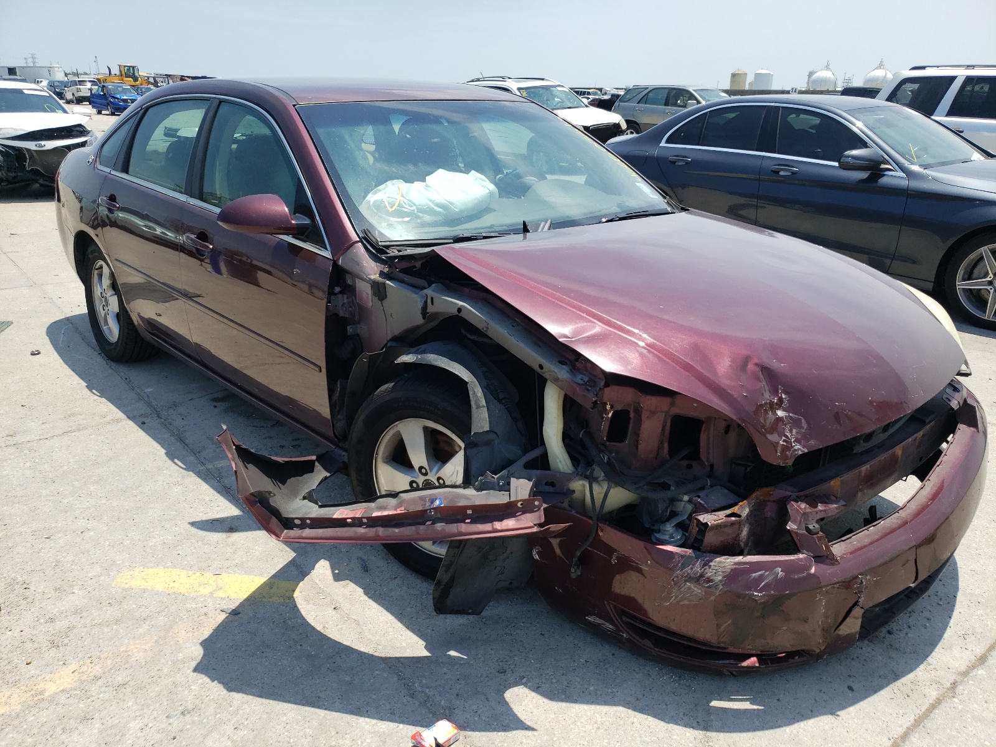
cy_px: 374
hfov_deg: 67.3
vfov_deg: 53.1
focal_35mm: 26
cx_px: 498
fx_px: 748
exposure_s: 1/2500
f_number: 1.5
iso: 50
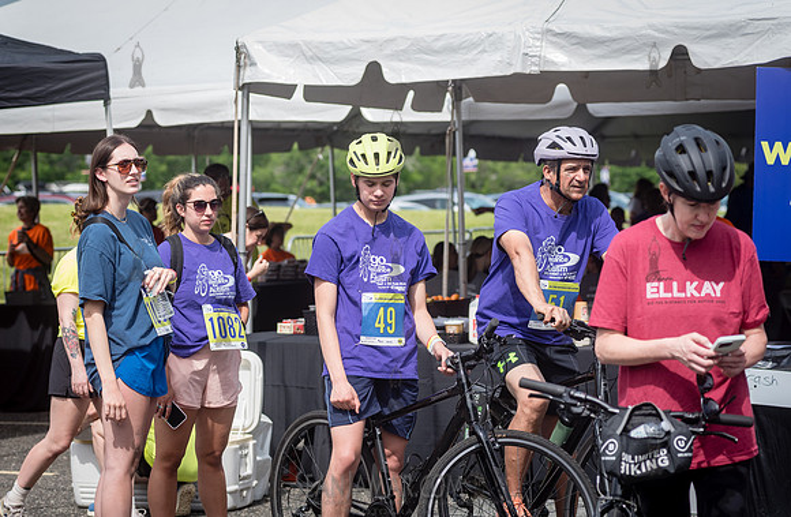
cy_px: 295
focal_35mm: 118
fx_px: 2576
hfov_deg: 17.5
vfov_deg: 11.5
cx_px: 350
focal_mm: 105
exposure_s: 1/1250
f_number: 4.5
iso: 250
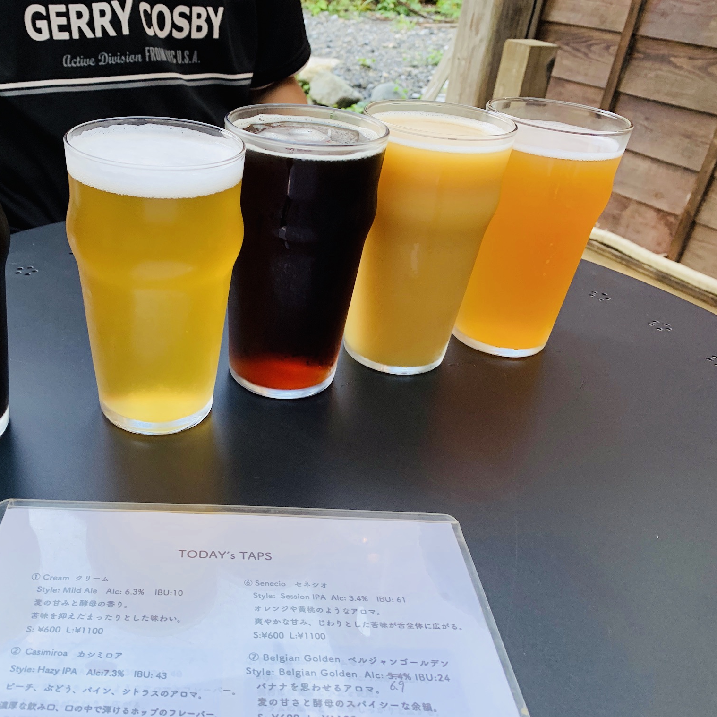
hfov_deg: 51.5
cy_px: 356
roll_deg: -3.6
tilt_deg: -30.3
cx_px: 236
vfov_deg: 52.5
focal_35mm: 31
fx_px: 726
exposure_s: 1/50
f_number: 1.8
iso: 100
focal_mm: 4.25
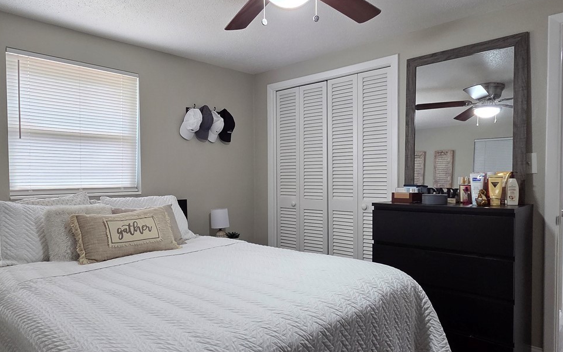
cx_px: 262
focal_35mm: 23
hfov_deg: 77.1
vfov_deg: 52.9
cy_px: 187
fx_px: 353
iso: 250
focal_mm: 2.2
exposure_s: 1/60
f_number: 2.2
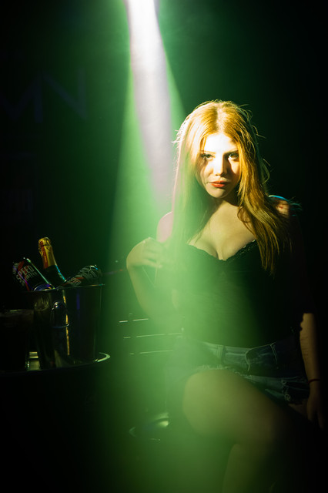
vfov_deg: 19.5
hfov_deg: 13.0
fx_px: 1436
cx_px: 164
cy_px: 246
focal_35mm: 105
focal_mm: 70
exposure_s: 1/50
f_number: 4.5
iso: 1250
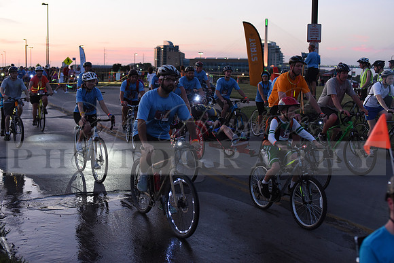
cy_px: 132
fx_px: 547
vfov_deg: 27.0
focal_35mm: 50
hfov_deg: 39.6
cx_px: 197
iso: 2500
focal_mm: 50
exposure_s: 1/400
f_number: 2.8
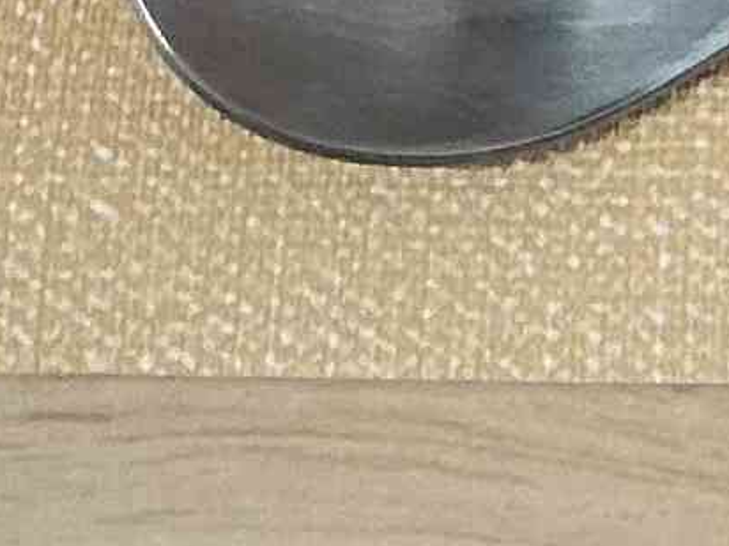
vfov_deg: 5.7
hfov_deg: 8.6
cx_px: 991
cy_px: -1543
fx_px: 4781
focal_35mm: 227
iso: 200
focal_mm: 3
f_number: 1.8
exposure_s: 1/60
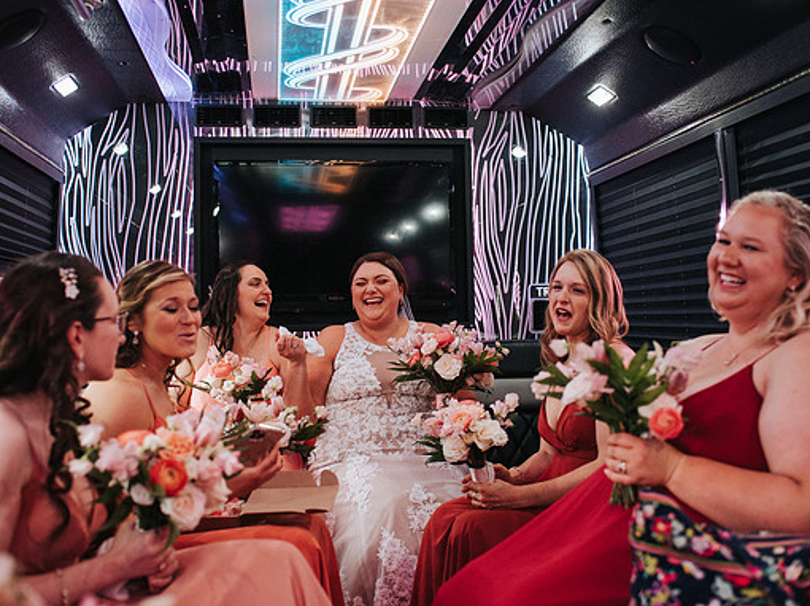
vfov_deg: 35.9
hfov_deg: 46.8
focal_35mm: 40
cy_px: 287
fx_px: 936
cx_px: 397
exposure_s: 1/200
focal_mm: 35
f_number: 2.8
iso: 1000
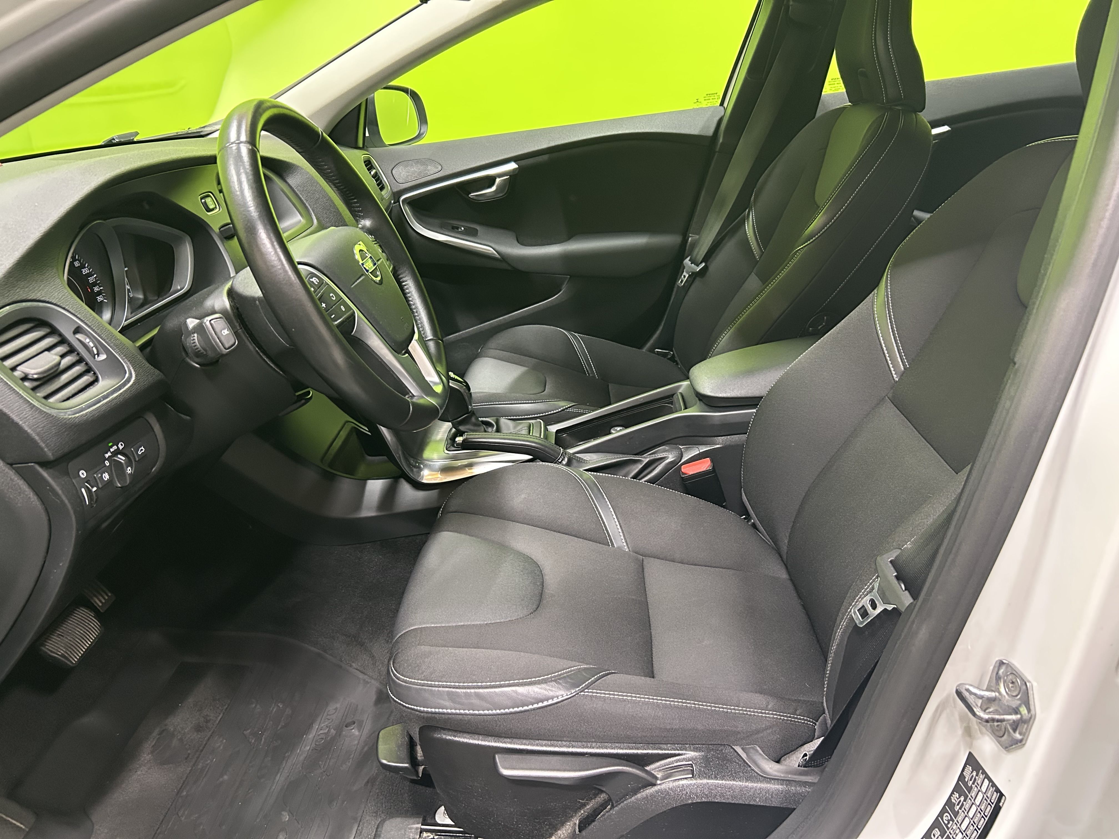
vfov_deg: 53.1
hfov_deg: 67.3
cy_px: 420
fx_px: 840
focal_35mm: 26
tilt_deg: -23.8
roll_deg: +2.3
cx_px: 560
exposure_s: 1/50
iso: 500
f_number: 1.5
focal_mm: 5.7
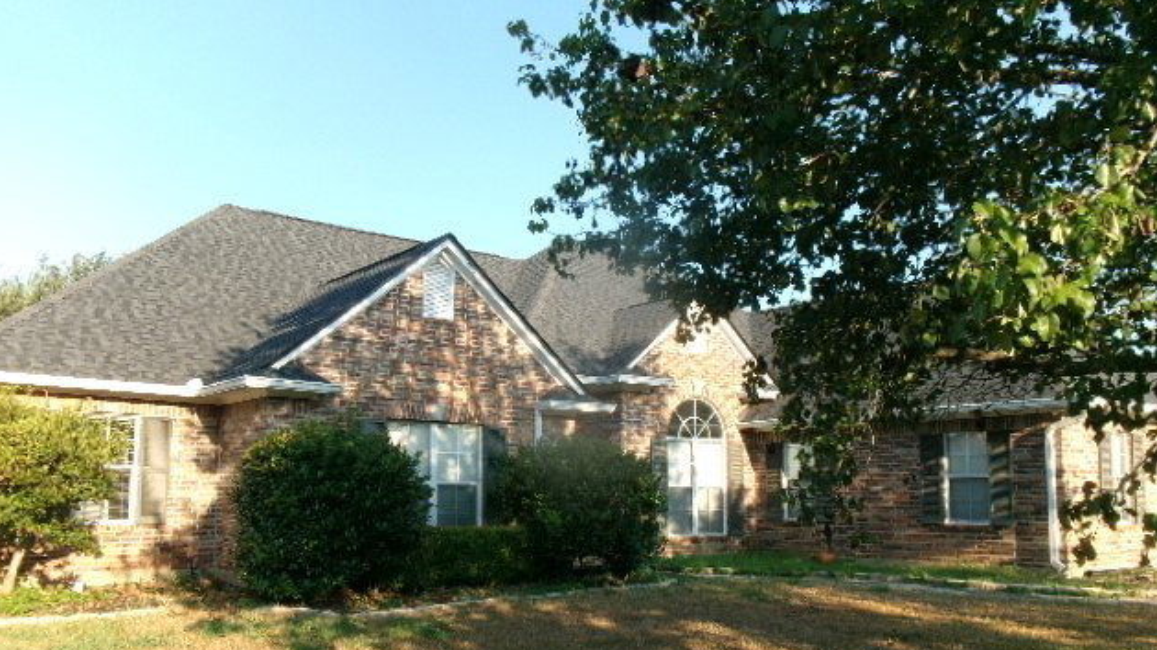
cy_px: 382
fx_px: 951
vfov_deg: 37.6
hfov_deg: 62.6
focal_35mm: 31
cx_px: 578
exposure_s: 1/40
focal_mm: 5.1
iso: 100
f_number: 10.8
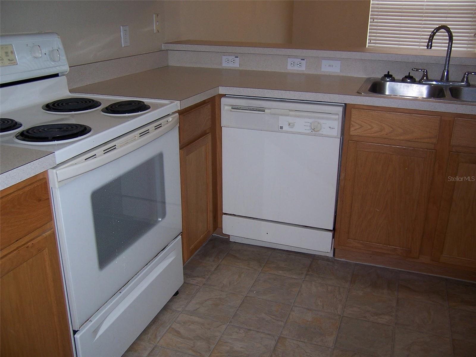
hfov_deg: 55.4
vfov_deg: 42.9
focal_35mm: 33
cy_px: 178
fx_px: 454
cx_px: 238
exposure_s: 1/60
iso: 80
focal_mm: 5.5
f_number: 2.8
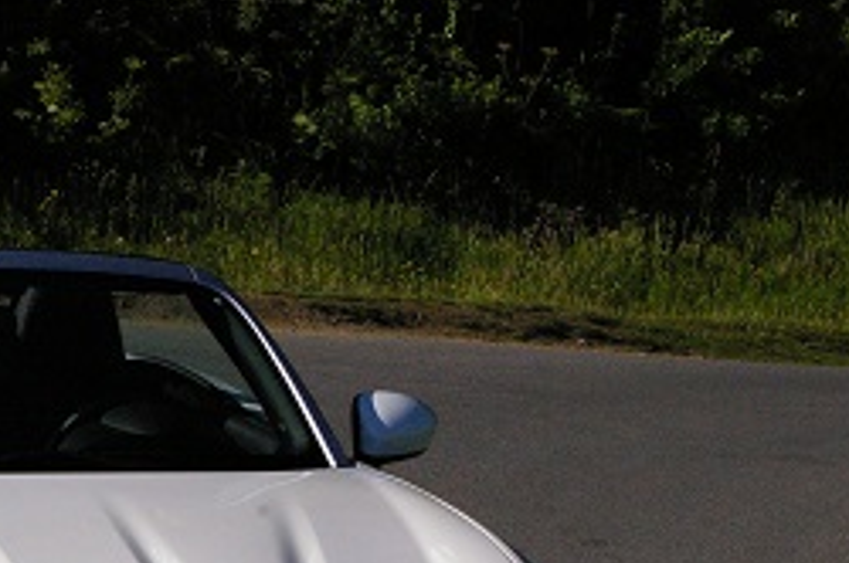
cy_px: 560
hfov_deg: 14.7
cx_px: -44
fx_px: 3227
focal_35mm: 137
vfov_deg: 9.9
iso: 1600
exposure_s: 1/2000
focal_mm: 38
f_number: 16
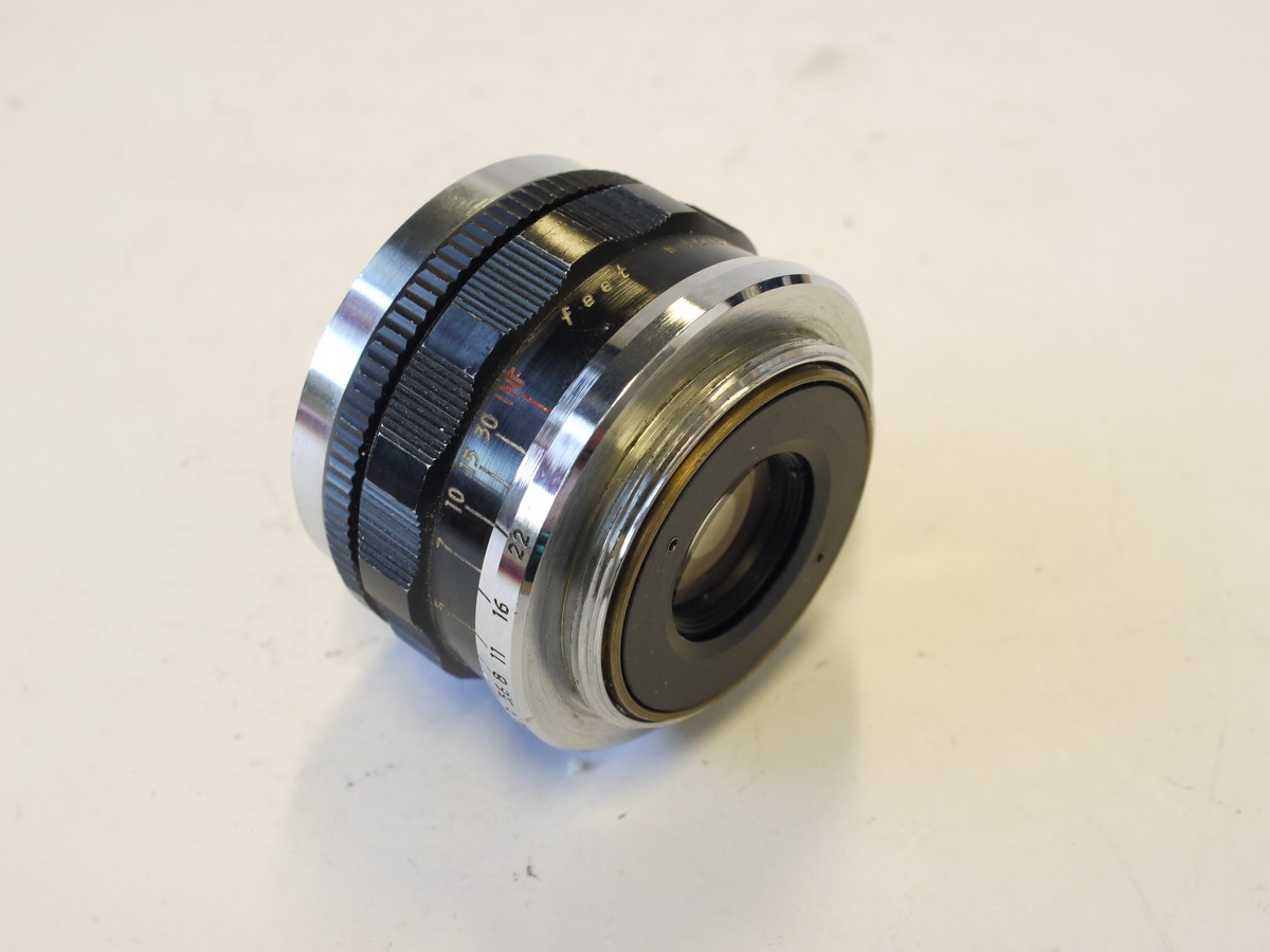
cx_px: 635
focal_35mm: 60
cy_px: 476
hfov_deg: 32.2
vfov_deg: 24.4
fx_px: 2201
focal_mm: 30
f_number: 8
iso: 400
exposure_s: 1/25
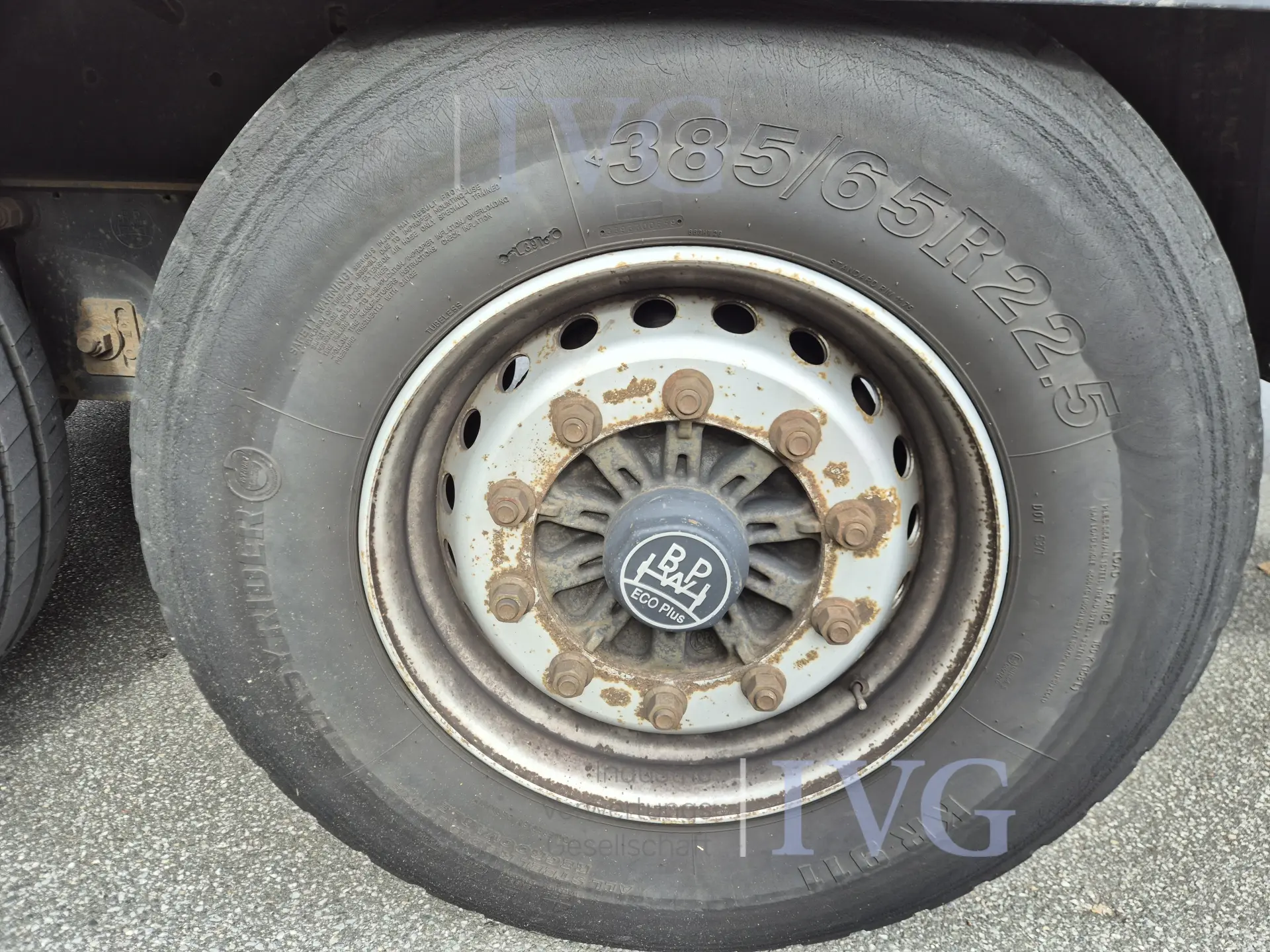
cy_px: 476
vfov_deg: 58.9
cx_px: 635
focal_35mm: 23
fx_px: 844
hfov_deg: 73.9
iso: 25
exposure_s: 1/186
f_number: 1.8
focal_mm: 5.4
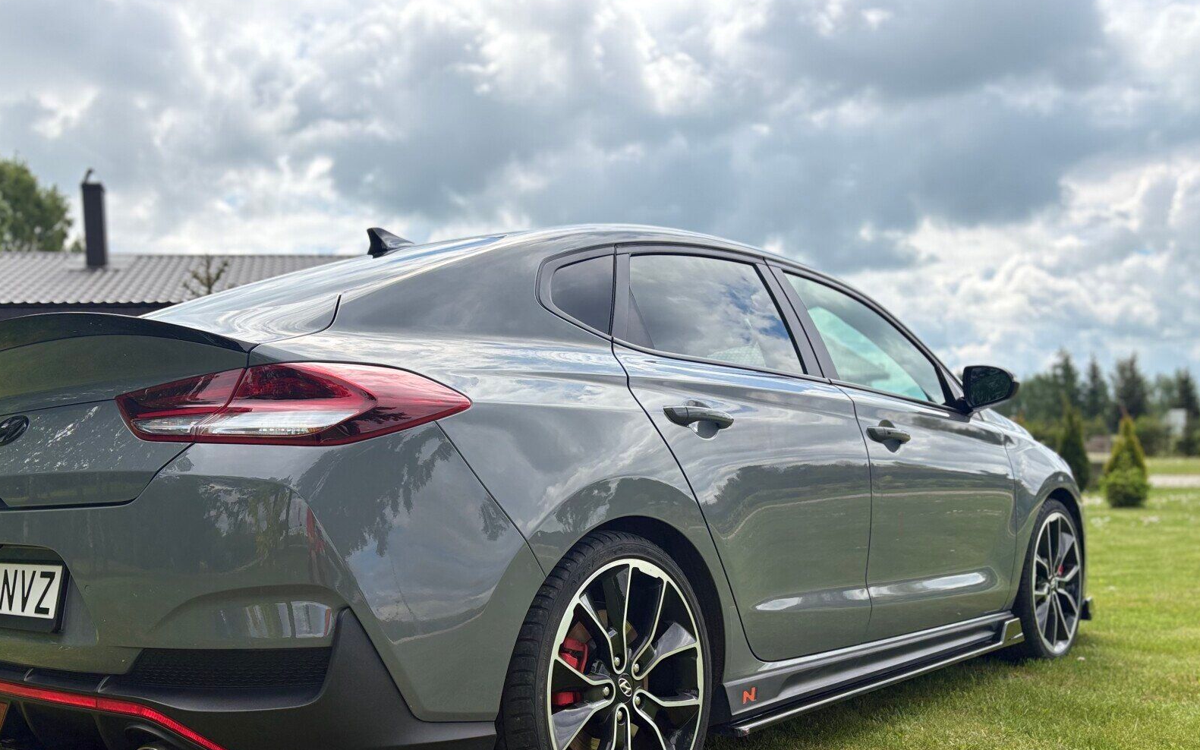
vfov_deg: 36.6
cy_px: 545
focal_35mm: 34
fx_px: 1112
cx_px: 506
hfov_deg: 56.4
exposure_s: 1/3279
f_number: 1.6
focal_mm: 5.96
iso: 64
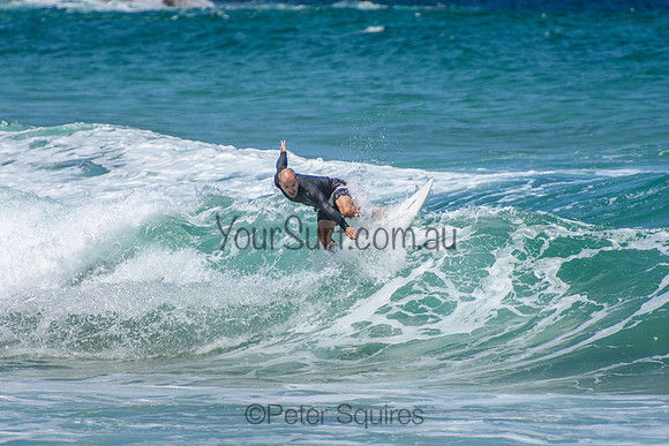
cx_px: 334
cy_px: 223
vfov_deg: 2.3
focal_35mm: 600
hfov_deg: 3.4
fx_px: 11152
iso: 250
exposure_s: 1/2000
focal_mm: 400
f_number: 5.6
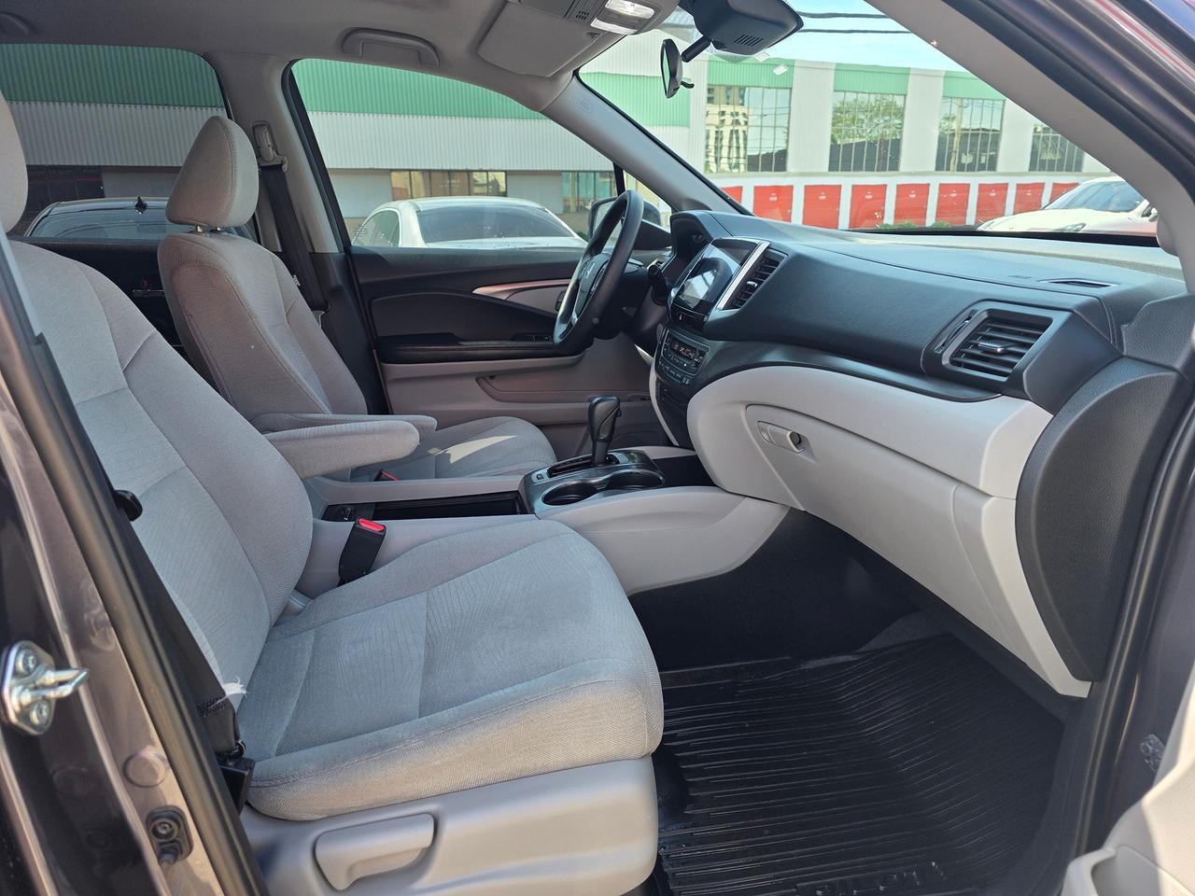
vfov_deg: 58.9
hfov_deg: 73.9
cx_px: 598
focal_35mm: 23
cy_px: 448
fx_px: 794
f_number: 1.7
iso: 32
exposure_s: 1/180
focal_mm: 6.3
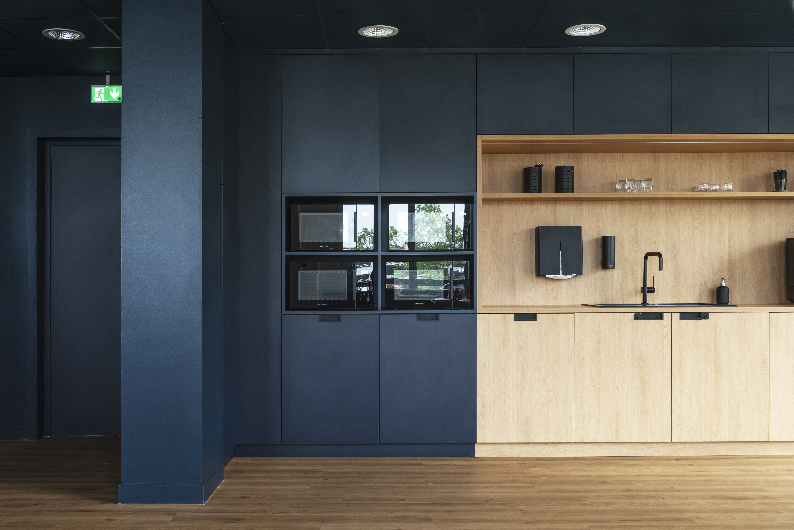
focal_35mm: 35
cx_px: 397
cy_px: 265
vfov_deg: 37.9
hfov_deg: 54.4
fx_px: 772
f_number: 11
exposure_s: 1/1.25
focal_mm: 35
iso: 100
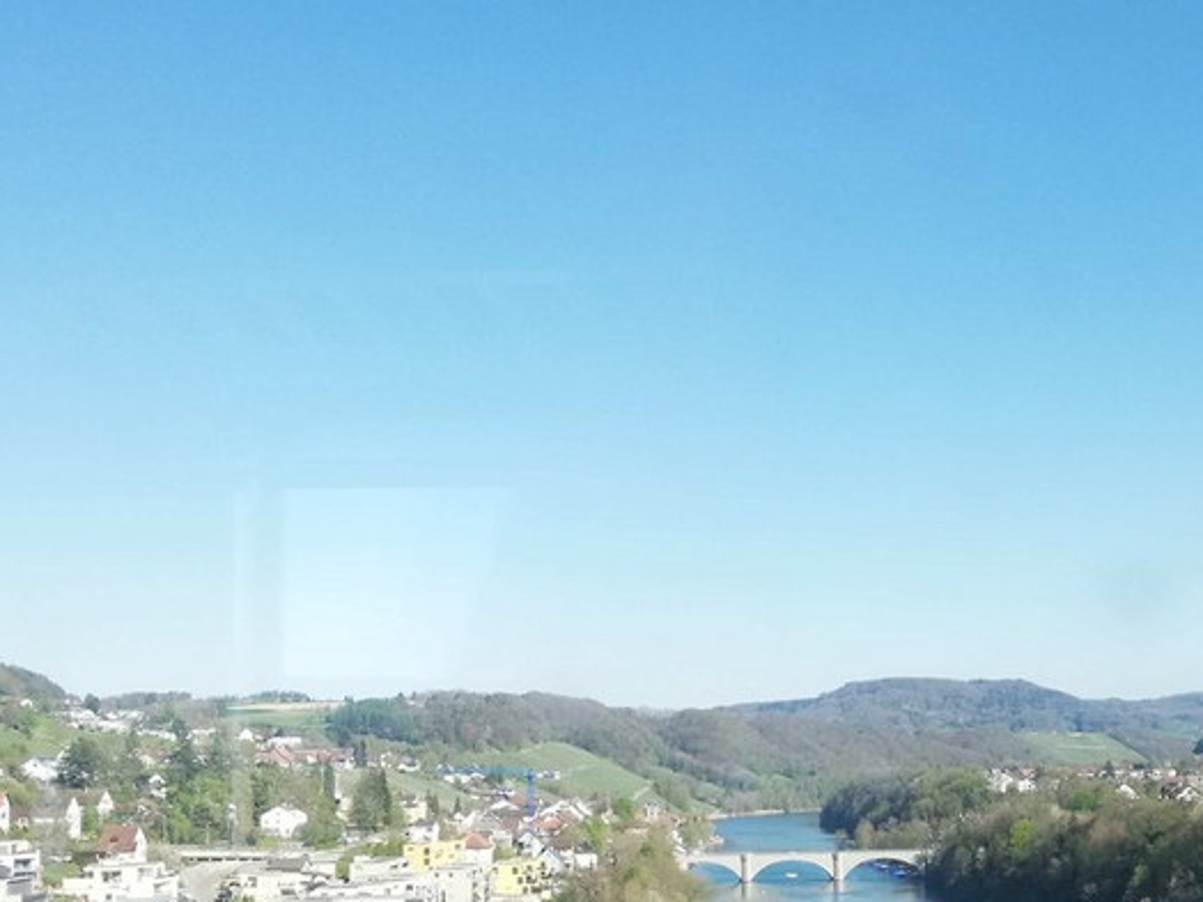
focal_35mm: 55
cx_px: 793
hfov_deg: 34.6
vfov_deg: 26.1
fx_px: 1911
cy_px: 707
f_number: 2.2
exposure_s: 1/308
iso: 50
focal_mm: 3.81
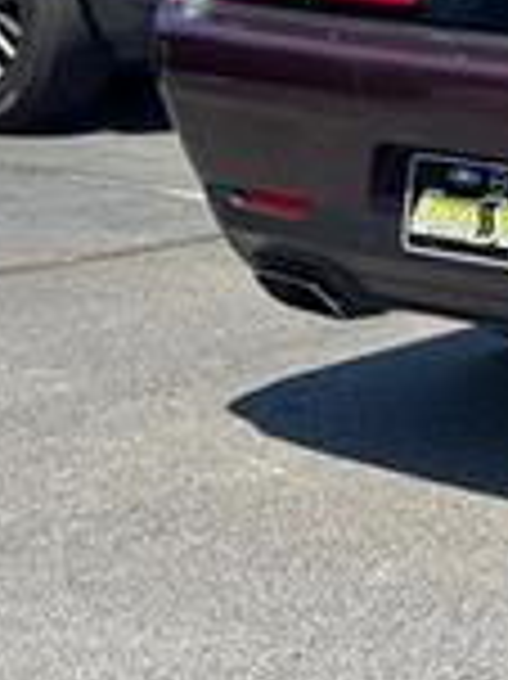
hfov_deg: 8.7
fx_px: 3135
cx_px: 1061
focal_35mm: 160
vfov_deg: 12.3
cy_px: 63
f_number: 1.78
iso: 64
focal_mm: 6.76
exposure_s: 1/2252
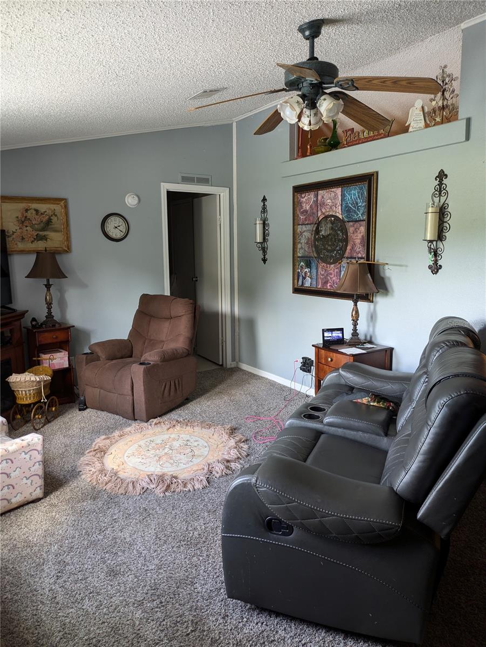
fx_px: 468
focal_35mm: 25
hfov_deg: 54.9
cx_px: 243
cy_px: 324
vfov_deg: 69.4
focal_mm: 5.43
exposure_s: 1/24
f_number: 1.89
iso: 130
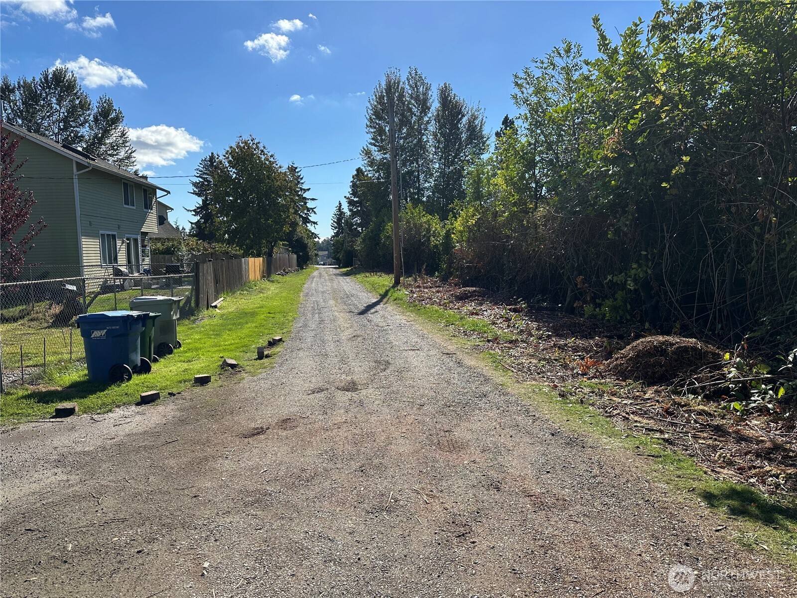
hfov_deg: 71.6
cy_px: 299
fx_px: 553
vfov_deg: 56.8
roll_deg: +1.9
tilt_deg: -4.5
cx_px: 398
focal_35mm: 24
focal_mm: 6.86
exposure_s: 1/4016
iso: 80
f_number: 1.78
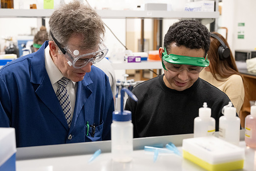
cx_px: 120
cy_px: 83
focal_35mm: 55
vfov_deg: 24.6
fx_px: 391
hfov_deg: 36.2
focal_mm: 47
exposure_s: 1/250
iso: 2500
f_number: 4
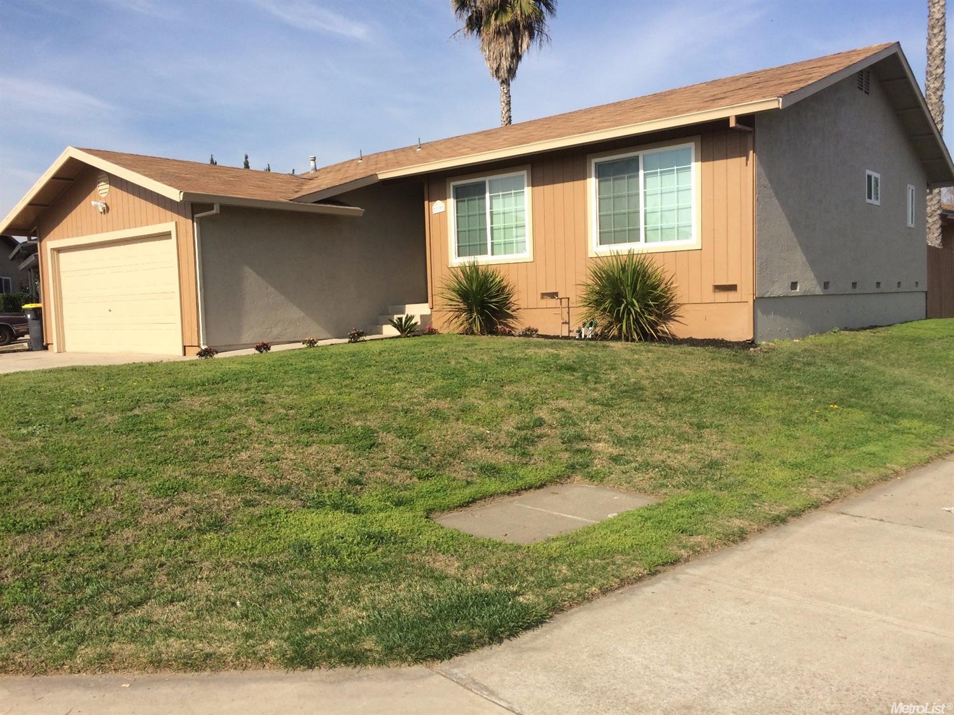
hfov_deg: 61.7
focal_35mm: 29
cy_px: 358
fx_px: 799
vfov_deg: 48.2
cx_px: 477
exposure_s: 1/2415
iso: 32
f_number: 2.2
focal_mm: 4.15
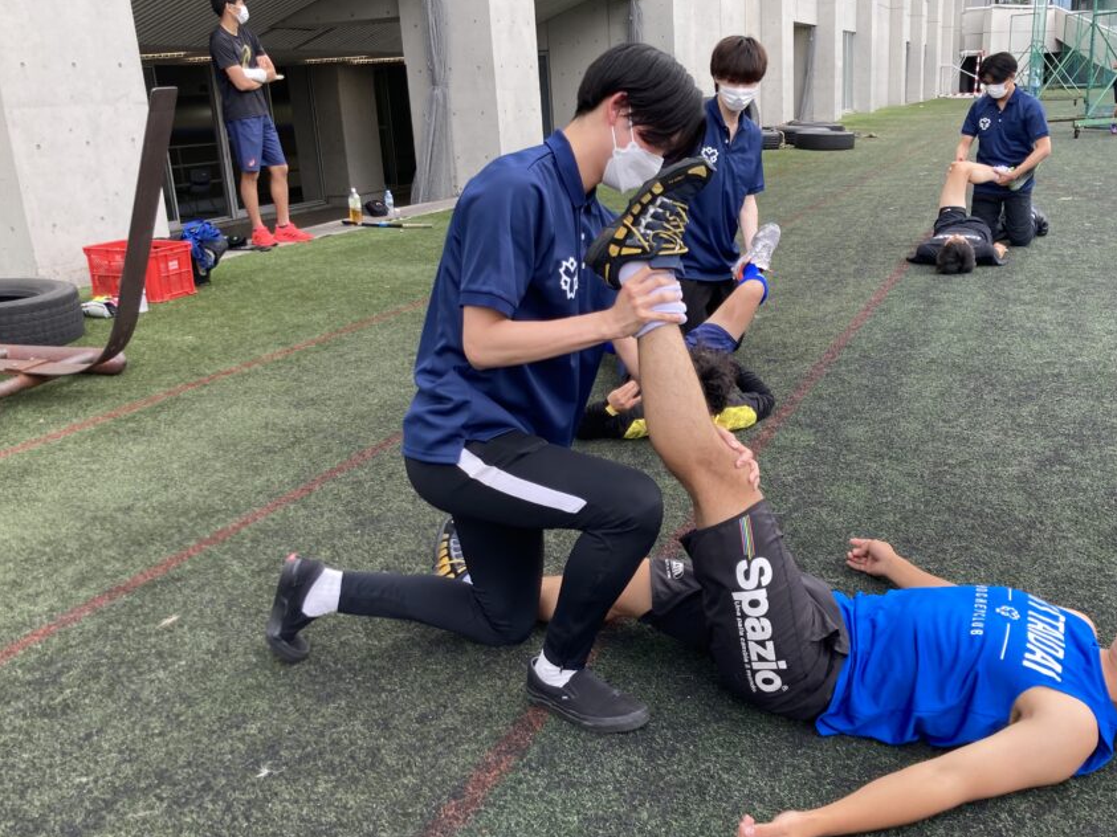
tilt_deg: -16.4
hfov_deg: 53.8
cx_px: 633
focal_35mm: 34
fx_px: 1097
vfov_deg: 41.8
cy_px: 438
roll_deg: +2.8
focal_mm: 3.99
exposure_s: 1/122
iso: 25
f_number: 1.8
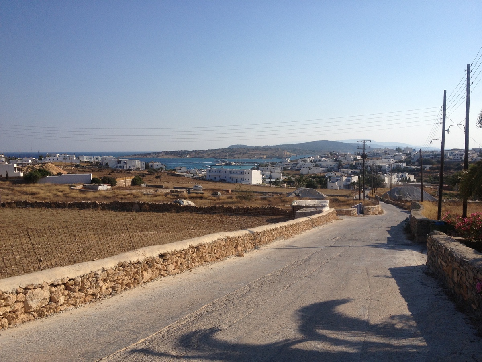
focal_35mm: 35
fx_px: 487
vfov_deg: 40.7
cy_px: 181
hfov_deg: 52.6
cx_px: 241
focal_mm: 4.28
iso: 50
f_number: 2.4
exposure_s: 1/3067
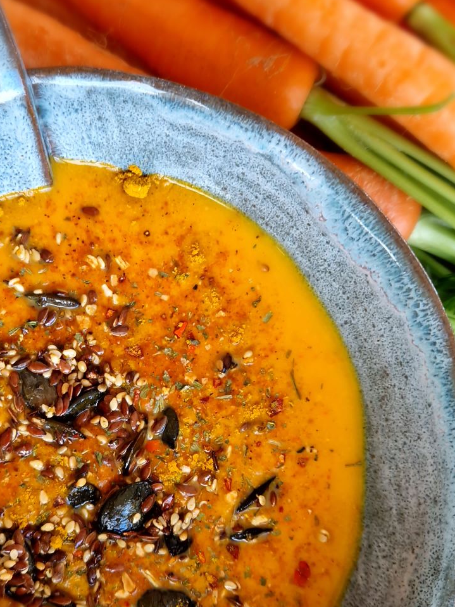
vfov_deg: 39.4
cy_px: 383
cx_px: 143
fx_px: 841
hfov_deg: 30.0
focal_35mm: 48
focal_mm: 5.4
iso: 50
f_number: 1.8
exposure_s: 1/50
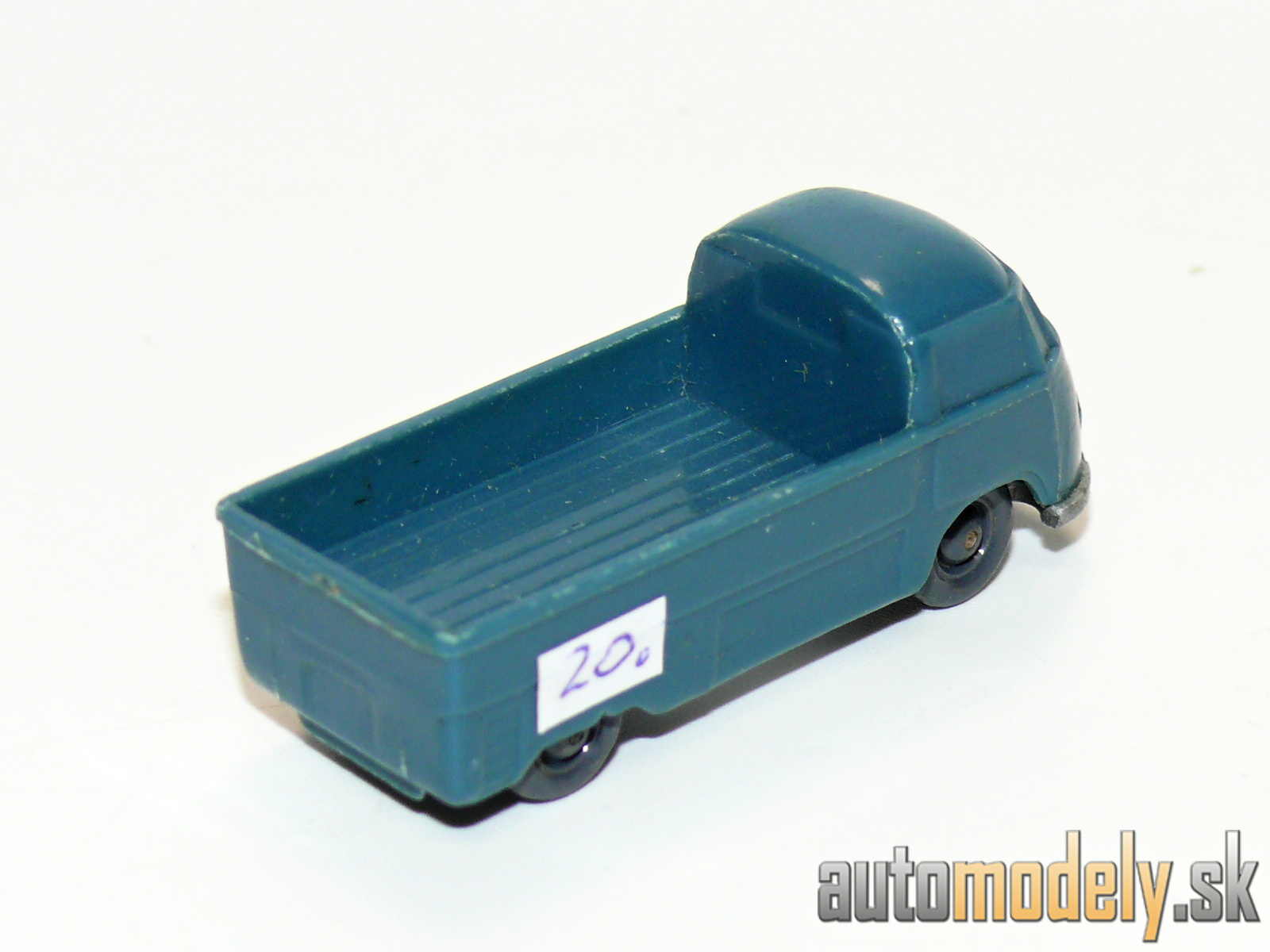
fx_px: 5760
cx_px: 635
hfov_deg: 12.6
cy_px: 476
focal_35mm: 157
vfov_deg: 9.5
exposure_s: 1/30
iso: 100
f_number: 4
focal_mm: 18.6
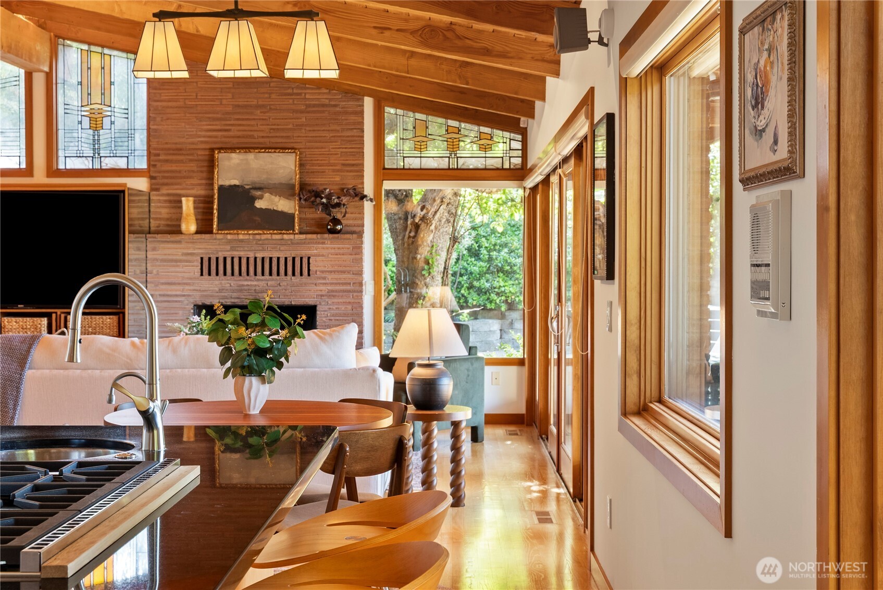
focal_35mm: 54
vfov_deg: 25.1
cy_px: 295
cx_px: 442
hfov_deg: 36.9
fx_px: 1323
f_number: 11
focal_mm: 53.9
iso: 400
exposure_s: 1
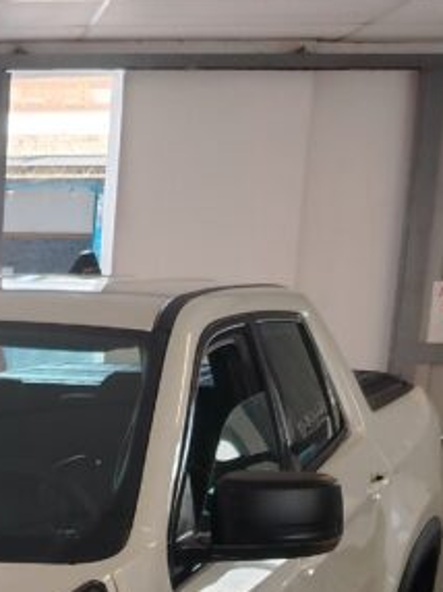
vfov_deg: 21.5
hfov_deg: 15.5
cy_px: 671
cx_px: -263
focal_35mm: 86
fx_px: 1470
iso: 353
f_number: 1.75
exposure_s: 1/100
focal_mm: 5.25
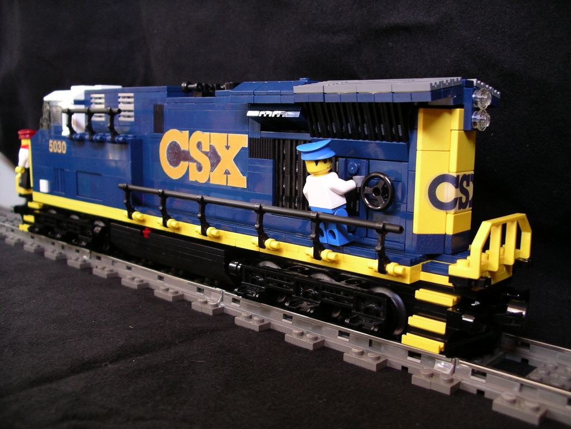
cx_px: 286
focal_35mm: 37
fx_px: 610
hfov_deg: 50.1
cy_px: 214
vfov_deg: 38.7
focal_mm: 7.8
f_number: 2.8
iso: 200
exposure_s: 1/13
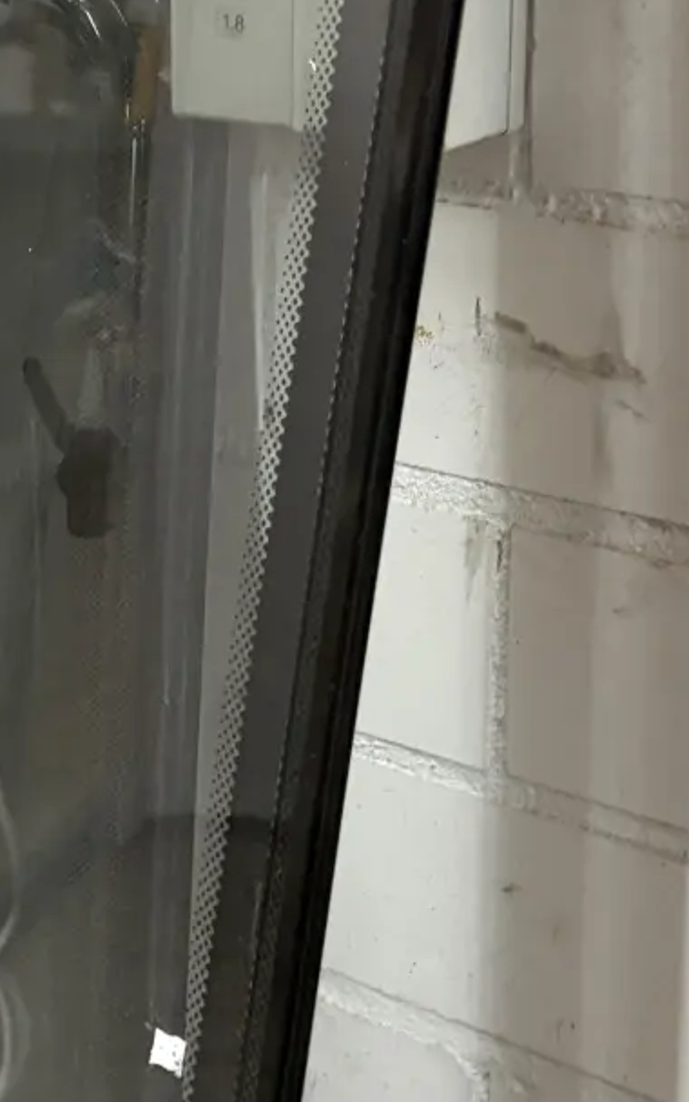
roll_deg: +3.8
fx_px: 2614
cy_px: 564
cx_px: -160
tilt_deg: -14.3
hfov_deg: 14.5
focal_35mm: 87
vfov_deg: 23.8
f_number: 1.6
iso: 400
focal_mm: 5.96
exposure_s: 1/50
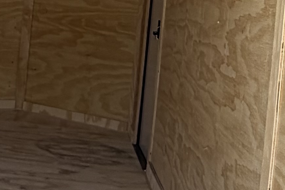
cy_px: 8
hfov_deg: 20.4
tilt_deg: +0.2
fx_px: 752
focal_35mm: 95
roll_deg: -3.5
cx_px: -33
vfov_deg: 14.2
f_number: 2.2
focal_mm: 2.22
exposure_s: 1/229
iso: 40
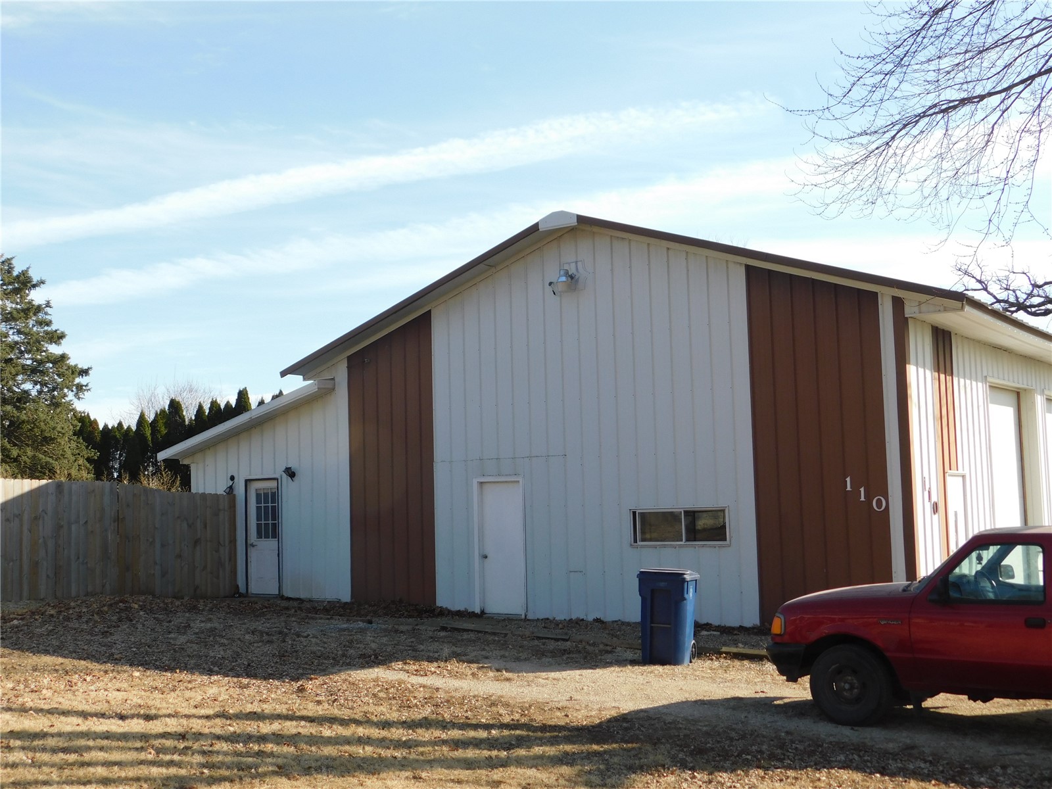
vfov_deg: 36.0
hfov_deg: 46.8
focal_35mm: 40
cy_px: 394
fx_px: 1216
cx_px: 526
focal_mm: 7.1
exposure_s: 1/640
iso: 125
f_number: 3.6
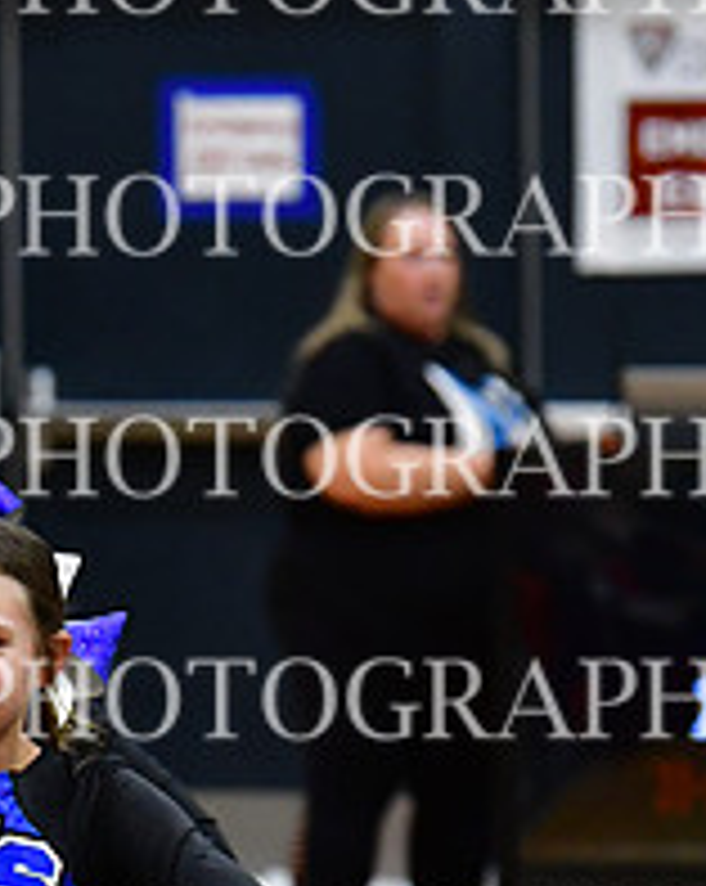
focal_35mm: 559
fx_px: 14634
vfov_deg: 3.5
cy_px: 1061
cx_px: -74
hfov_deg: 2.8
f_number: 3.5
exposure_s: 1/500
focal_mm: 135
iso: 4000
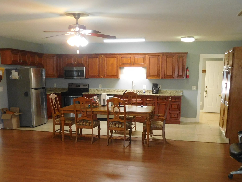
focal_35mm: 37
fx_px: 259
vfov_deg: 38.2
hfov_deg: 50.1
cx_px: 116
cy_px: 123
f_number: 3.4
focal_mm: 4.5
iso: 400
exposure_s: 1/30
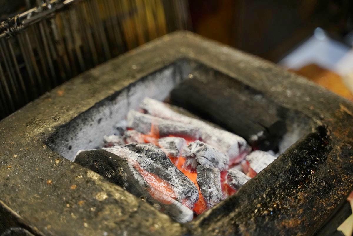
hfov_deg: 27.0
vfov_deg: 18.2
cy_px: 118
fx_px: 735
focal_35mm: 75
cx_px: 176
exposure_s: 1/160
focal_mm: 75
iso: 4000
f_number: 2.8
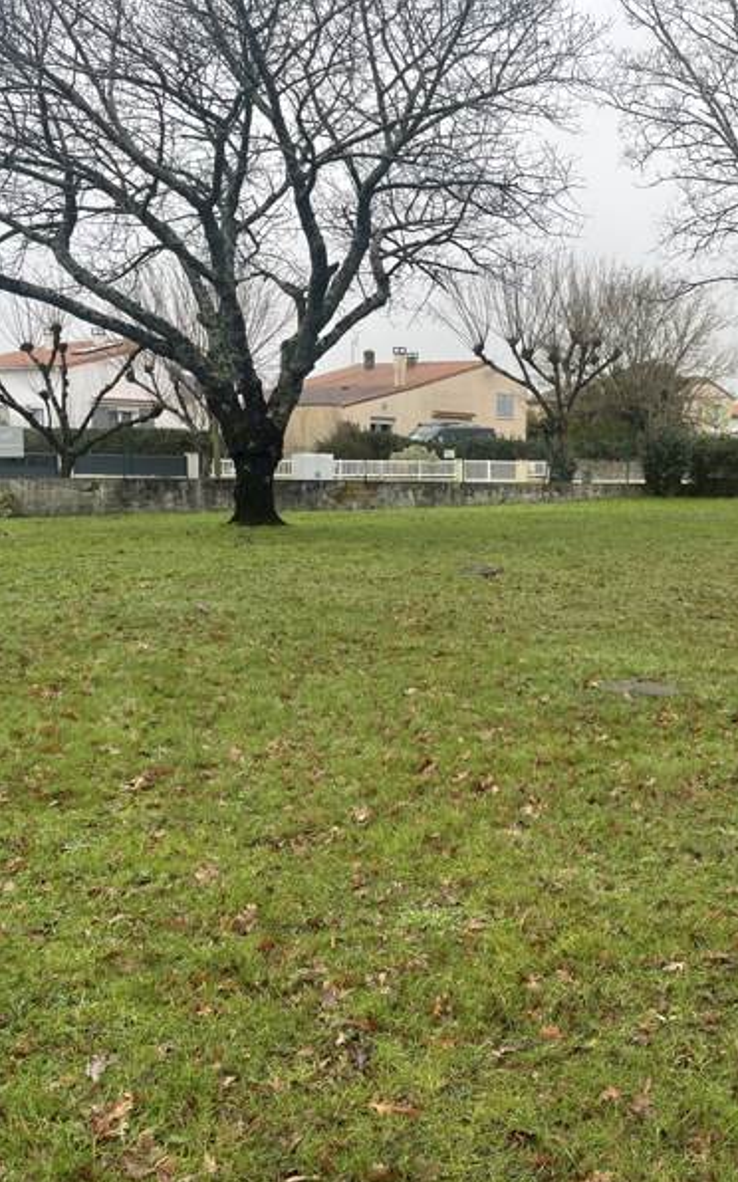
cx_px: 567
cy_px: 593
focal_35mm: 37
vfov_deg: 52.8
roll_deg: -0.8
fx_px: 1192
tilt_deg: -8.4
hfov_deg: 33.6
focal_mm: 5.1
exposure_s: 1/128
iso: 32
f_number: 1.6
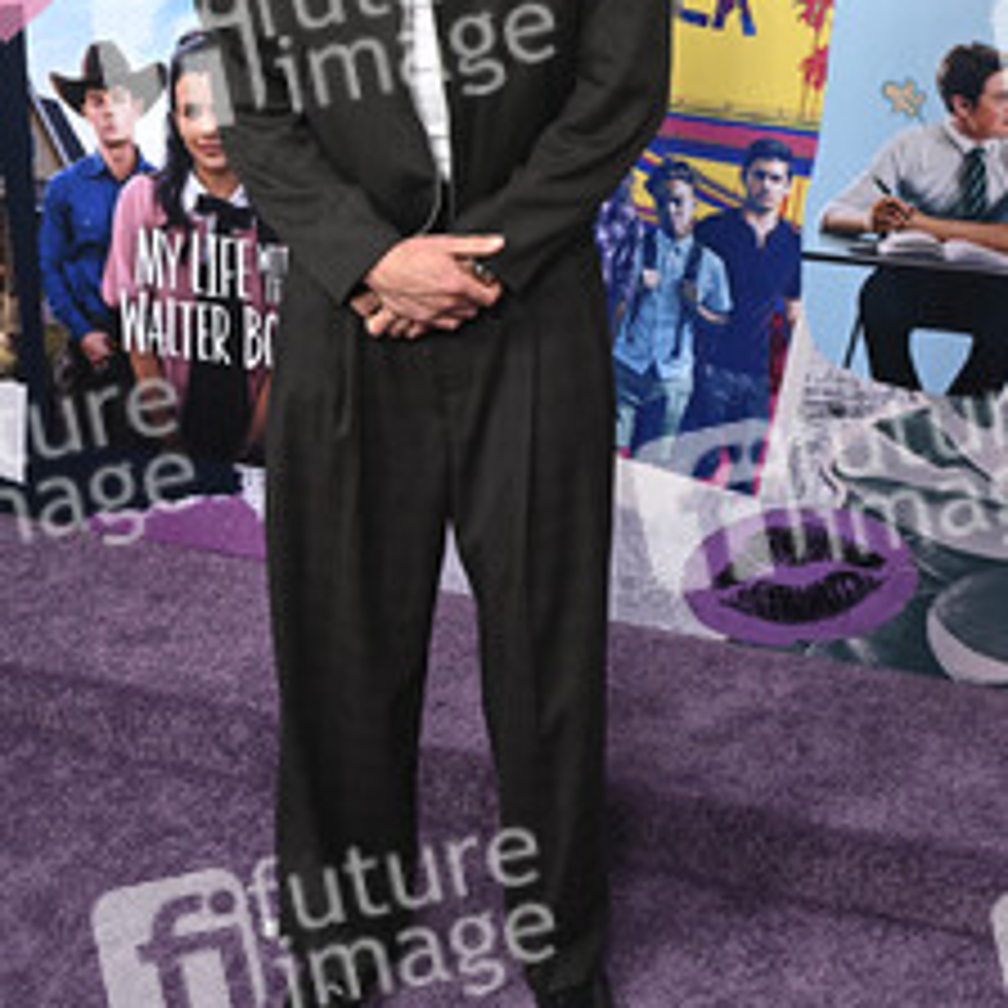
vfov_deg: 31.7
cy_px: 261
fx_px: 1746
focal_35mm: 53
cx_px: 454
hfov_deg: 32.2
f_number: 5.6
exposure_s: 1/250
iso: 1000
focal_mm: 35
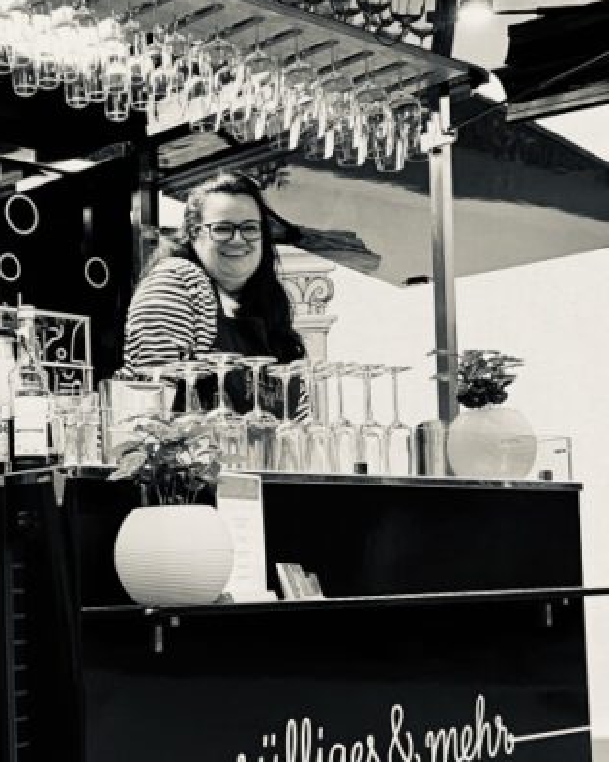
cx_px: 176
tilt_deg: +3.8
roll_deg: +0.8
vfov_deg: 28.5
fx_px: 1488
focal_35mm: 66
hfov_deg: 23.0
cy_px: 518
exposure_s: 1/66
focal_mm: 4.25
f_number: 1.8
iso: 125
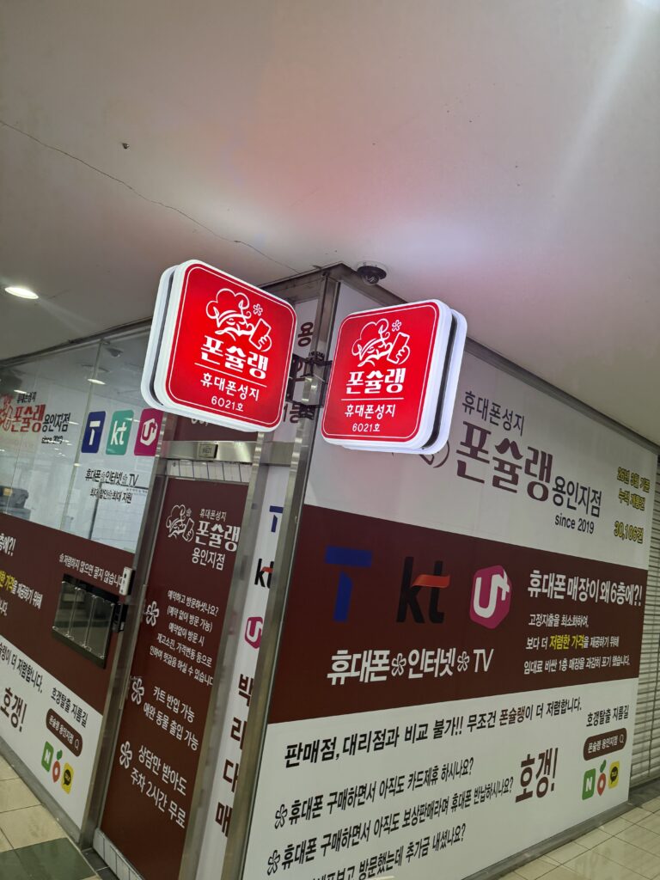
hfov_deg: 56.8
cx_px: 330
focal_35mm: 24
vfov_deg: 71.6
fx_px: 610
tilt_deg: +6.5
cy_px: 440
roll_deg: -5.4
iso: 160
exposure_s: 1/148
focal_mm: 6.76
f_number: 1.78
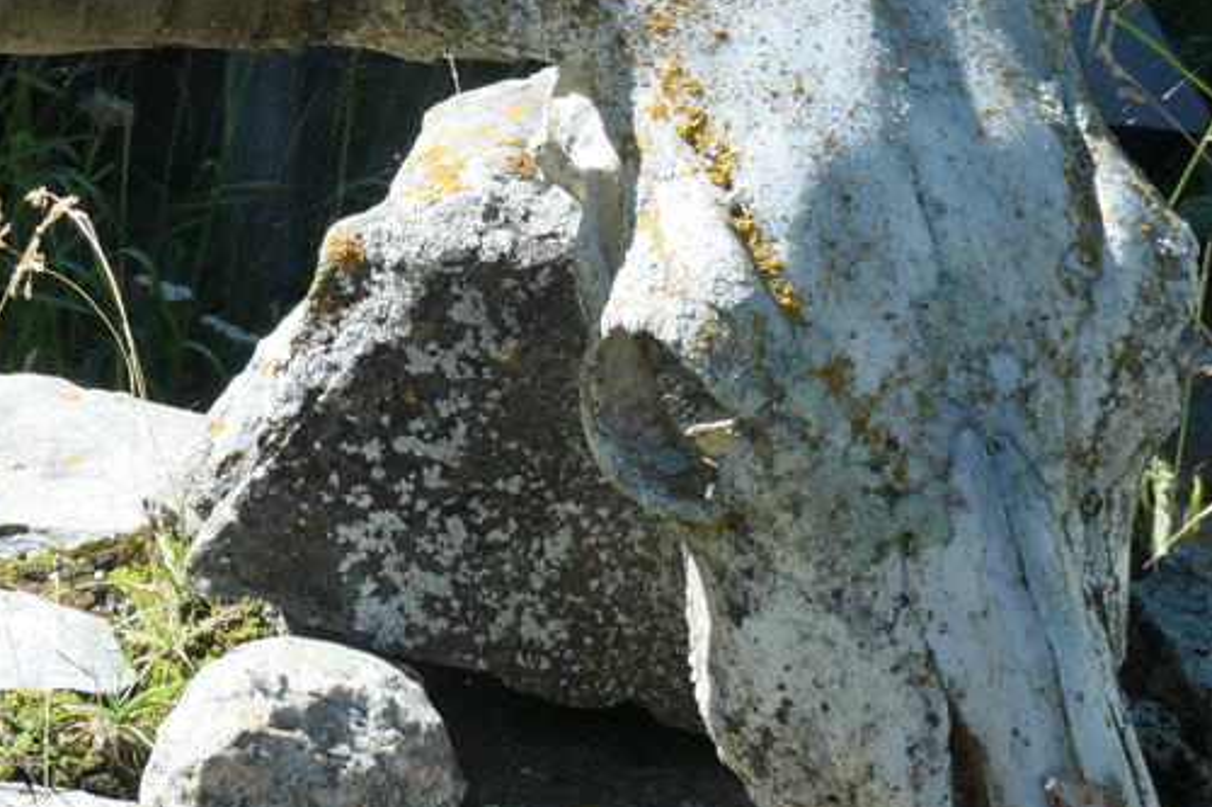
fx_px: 2423
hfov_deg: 28.0
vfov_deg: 18.3
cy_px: -39
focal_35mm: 72
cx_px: 478
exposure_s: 1/800
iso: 200
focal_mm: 8.8
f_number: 3.5
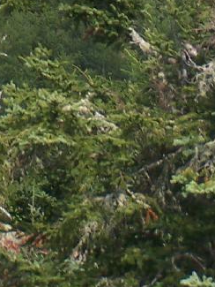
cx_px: 22
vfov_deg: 4.4
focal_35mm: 441
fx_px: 3650
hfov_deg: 3.4
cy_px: -266
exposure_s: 1/800
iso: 80
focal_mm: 17.5
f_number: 3.2
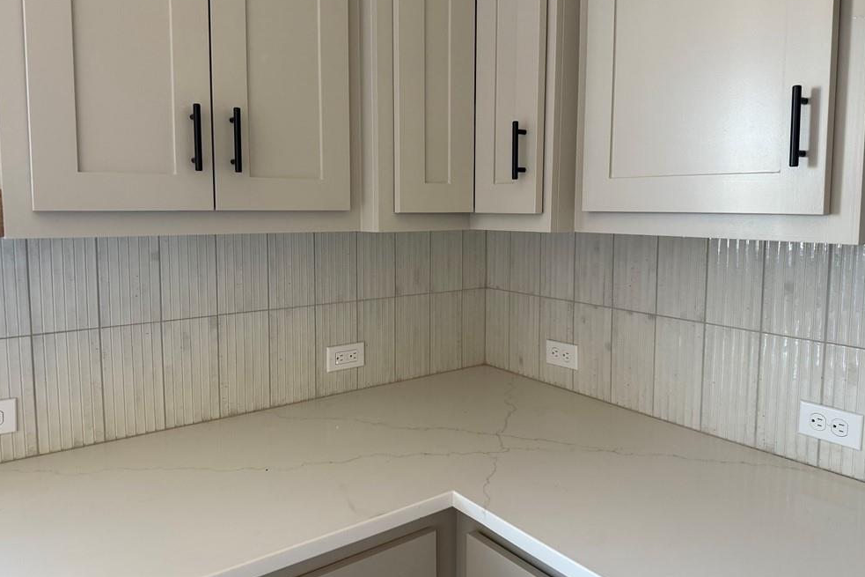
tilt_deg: -5.1
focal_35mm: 26
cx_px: 434
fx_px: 625
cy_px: 255
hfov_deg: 69.4
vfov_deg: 49.4
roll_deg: -0.5
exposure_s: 1/60
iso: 250
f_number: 1.78
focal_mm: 6.76
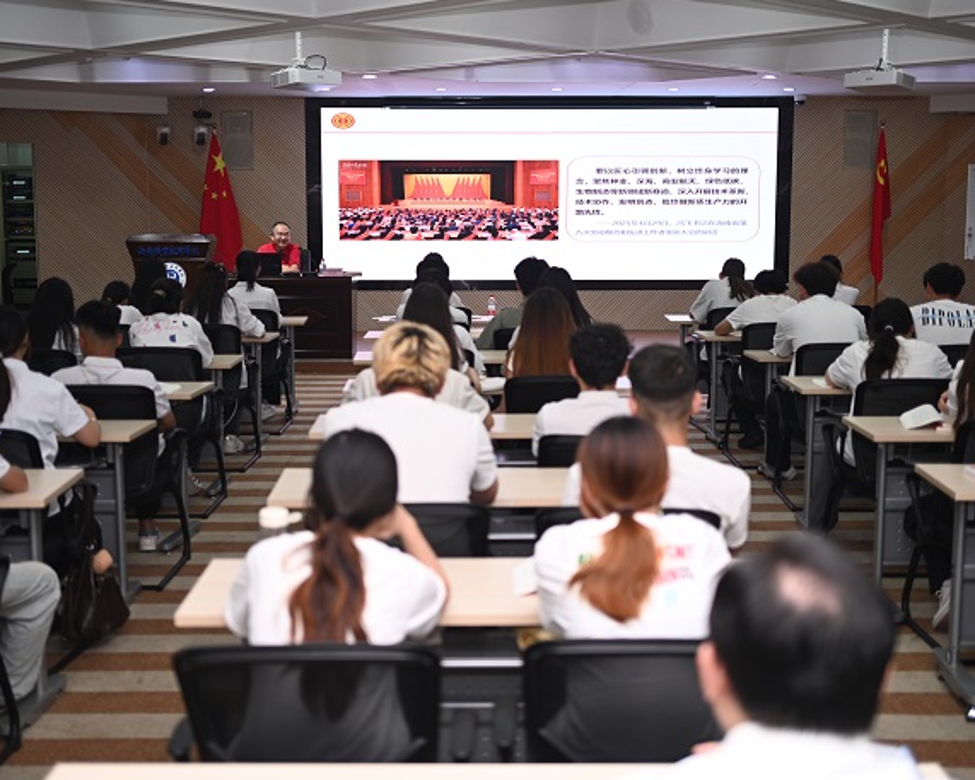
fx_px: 1328
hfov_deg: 40.3
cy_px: 389
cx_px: 483
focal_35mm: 46
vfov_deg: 32.8
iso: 200
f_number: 2
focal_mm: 40
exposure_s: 1/125
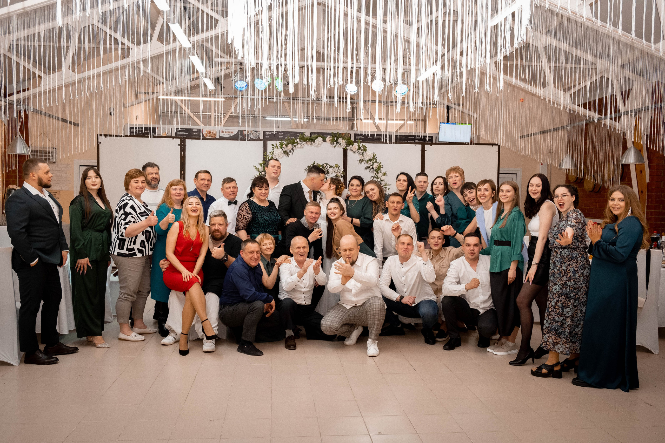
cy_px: 222
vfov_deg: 42.3
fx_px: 573
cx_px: 332
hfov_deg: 60.3
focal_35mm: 31
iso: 2500
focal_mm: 20.5
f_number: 4.5
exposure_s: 1/160
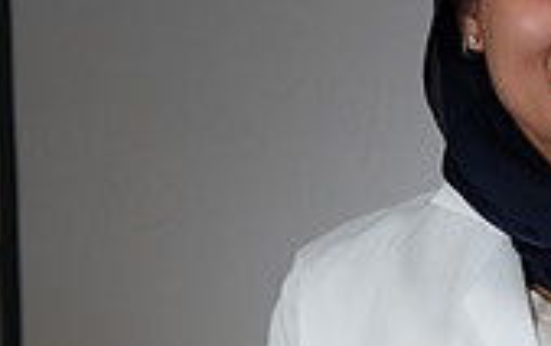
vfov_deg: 7.5
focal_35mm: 175
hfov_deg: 11.8
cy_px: 162
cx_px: 606
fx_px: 2631
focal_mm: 50
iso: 400
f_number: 4
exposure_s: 1/250
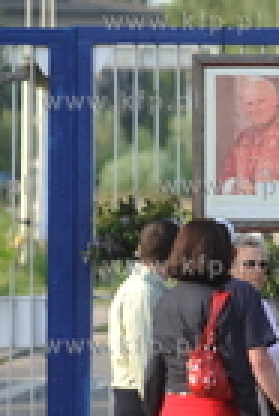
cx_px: 342
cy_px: 224
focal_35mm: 576
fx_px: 6679
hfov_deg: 2.4
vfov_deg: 3.6
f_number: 4
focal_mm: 200
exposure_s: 1/200
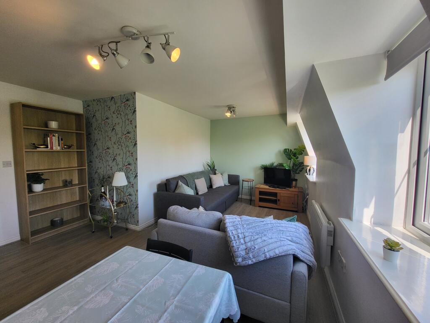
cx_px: 215
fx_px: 161
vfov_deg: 89.9
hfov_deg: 106.2
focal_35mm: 13
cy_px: 162
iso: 64
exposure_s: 1/100
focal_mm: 1.74
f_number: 2.2
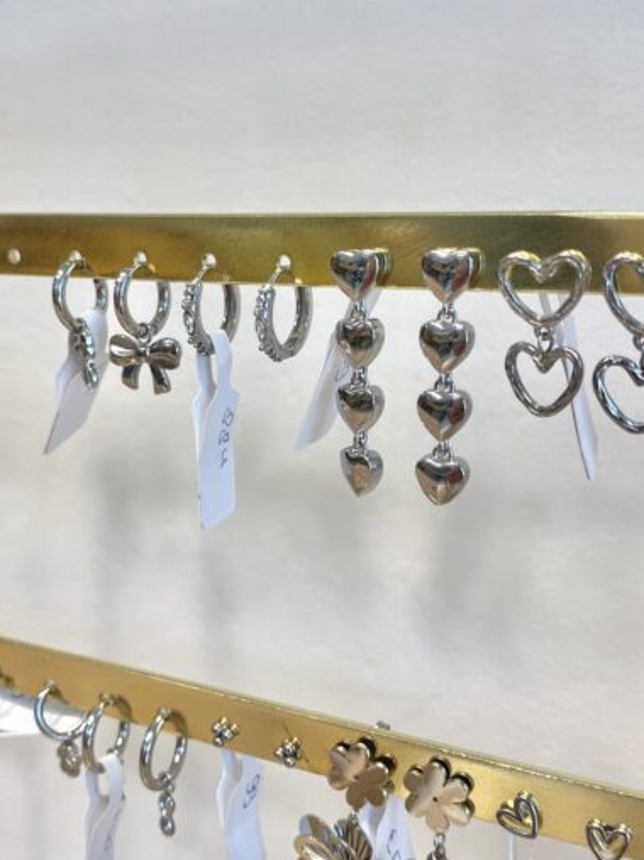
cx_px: 263
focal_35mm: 41
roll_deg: +1.5
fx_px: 1017
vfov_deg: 45.7
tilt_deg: -14.0
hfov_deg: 35.0
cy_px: 463
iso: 32
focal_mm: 4.25
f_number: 1.8
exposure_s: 1/120
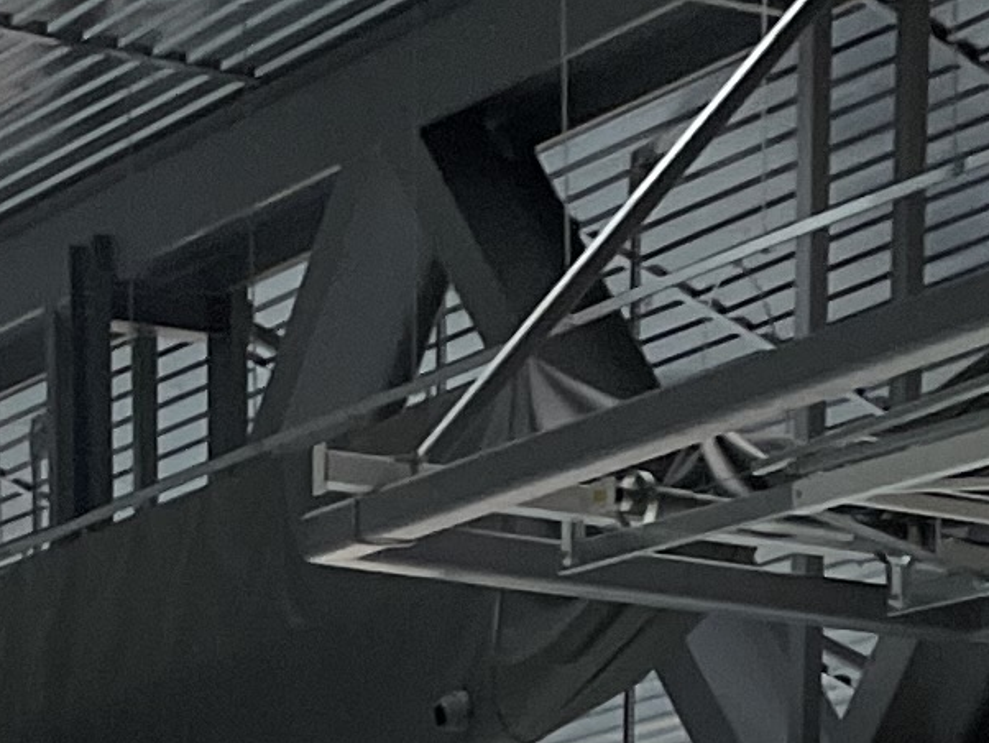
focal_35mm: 174
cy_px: 2484
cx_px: 481
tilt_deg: -11.1
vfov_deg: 7.2
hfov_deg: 11.4
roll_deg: +0.6
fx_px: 4973
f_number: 1.6
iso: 125
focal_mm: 4.2
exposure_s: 1/100
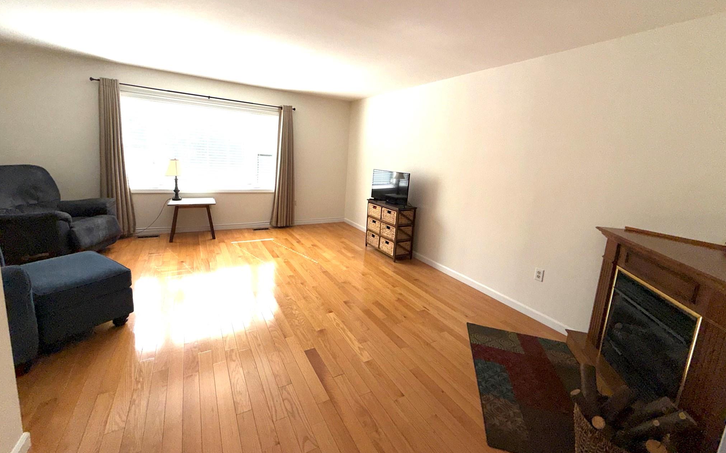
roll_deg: -4.4
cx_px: 362
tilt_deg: -9.4
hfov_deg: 101.5
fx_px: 297
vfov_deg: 74.5
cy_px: 202
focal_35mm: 15
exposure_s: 1/257
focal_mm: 2.22
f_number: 2.2
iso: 16
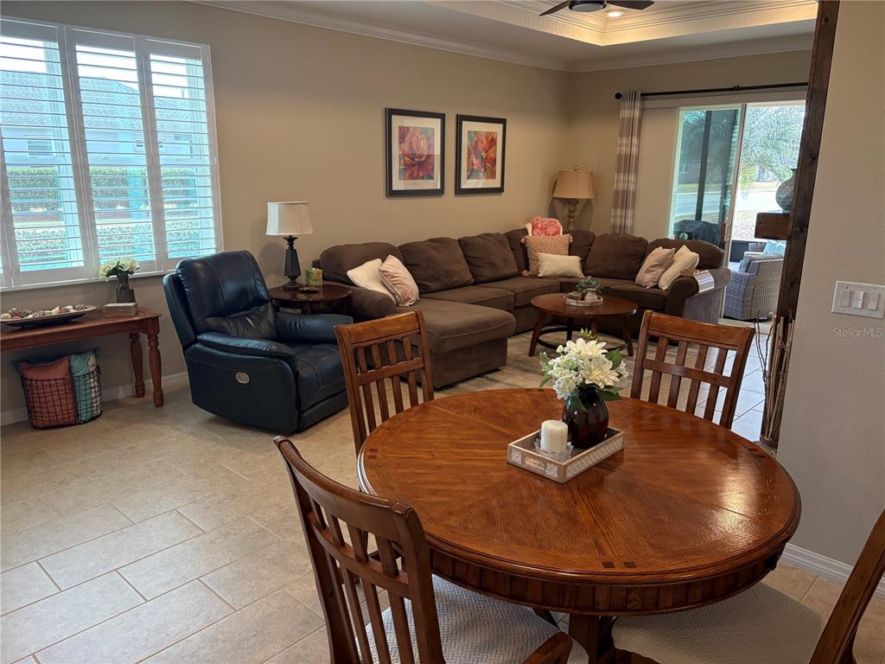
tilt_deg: -13.3
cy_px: 332
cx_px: 442
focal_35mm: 26
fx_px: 665
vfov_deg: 53.1
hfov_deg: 67.3
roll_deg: -0.2
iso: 200
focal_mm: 5.96
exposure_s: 1/120
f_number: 1.6
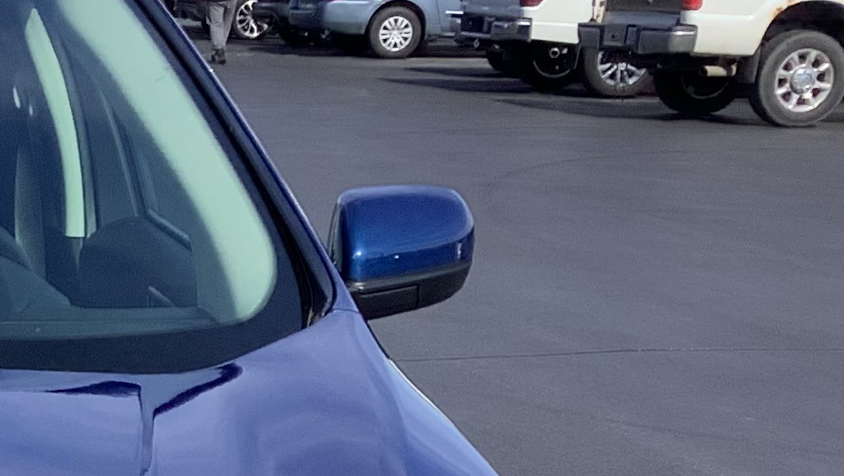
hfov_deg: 16.7
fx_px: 2597
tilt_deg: -19.5
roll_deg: +0.4
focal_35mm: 116
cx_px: -434
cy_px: 787
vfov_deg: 10.0
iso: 25
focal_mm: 3.3
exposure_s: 1/741
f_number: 2.4
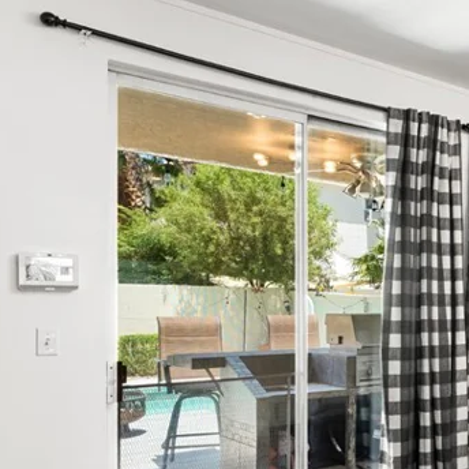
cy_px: 313
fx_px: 659
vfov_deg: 38.7
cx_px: 601
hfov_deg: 31.0
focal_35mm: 43
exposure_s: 1/15
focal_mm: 17
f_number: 8
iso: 400
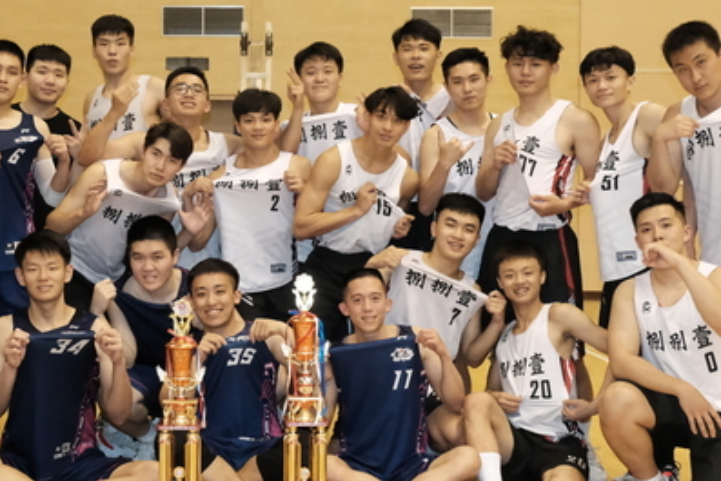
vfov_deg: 20.3
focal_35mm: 67
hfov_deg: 29.8
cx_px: 229
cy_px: 211
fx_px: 1342
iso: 12800
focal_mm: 25.4
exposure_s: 1/105
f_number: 5
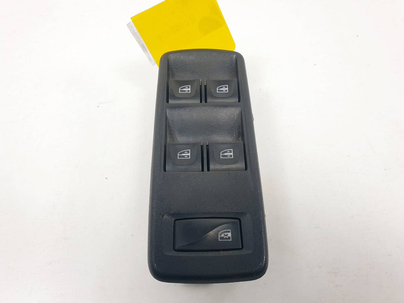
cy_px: 152
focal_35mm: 26
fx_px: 303
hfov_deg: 67.3
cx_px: 202
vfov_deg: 53.1
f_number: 2.4
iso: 50
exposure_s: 1/241
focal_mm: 4.3
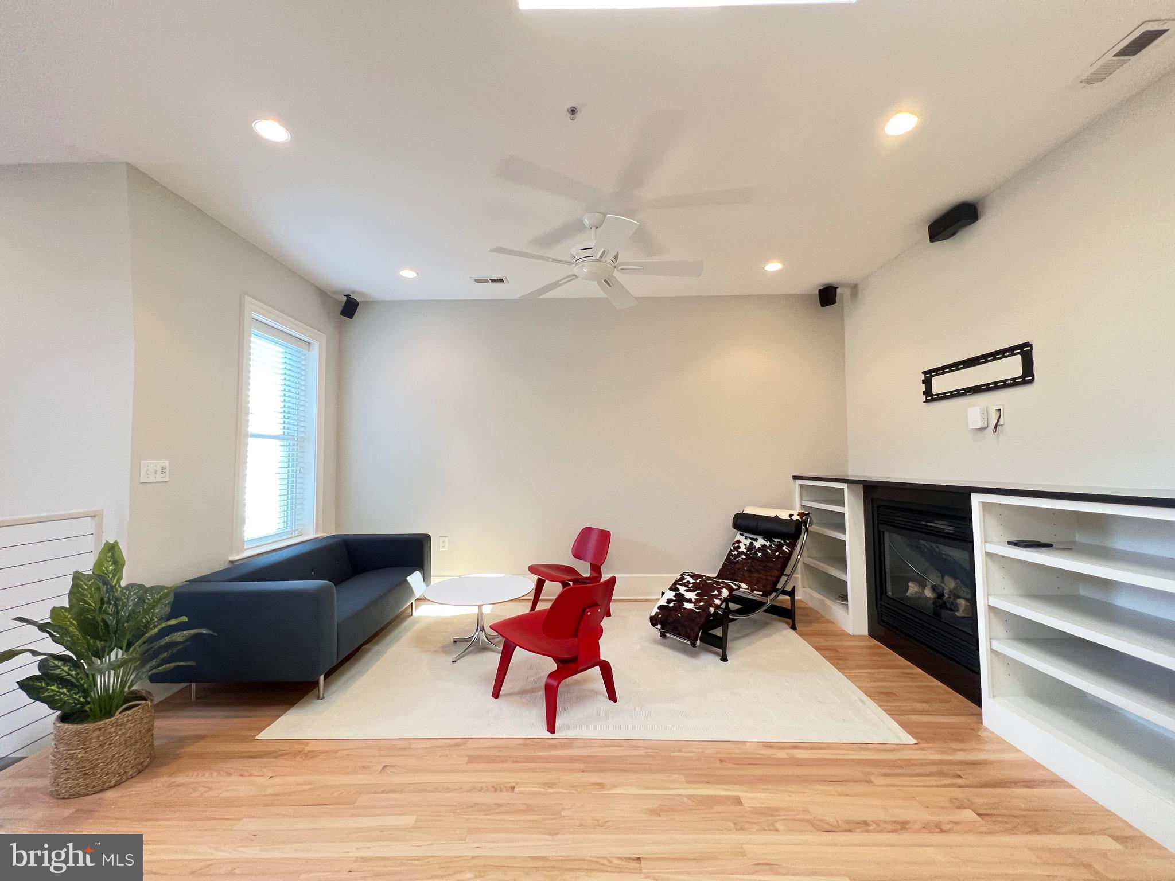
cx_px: 588
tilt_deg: +2.8
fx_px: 441
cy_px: 440
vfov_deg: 89.9
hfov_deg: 106.2
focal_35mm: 13
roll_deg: +0.1
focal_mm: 1.57
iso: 200
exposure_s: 1/60
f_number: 1.8
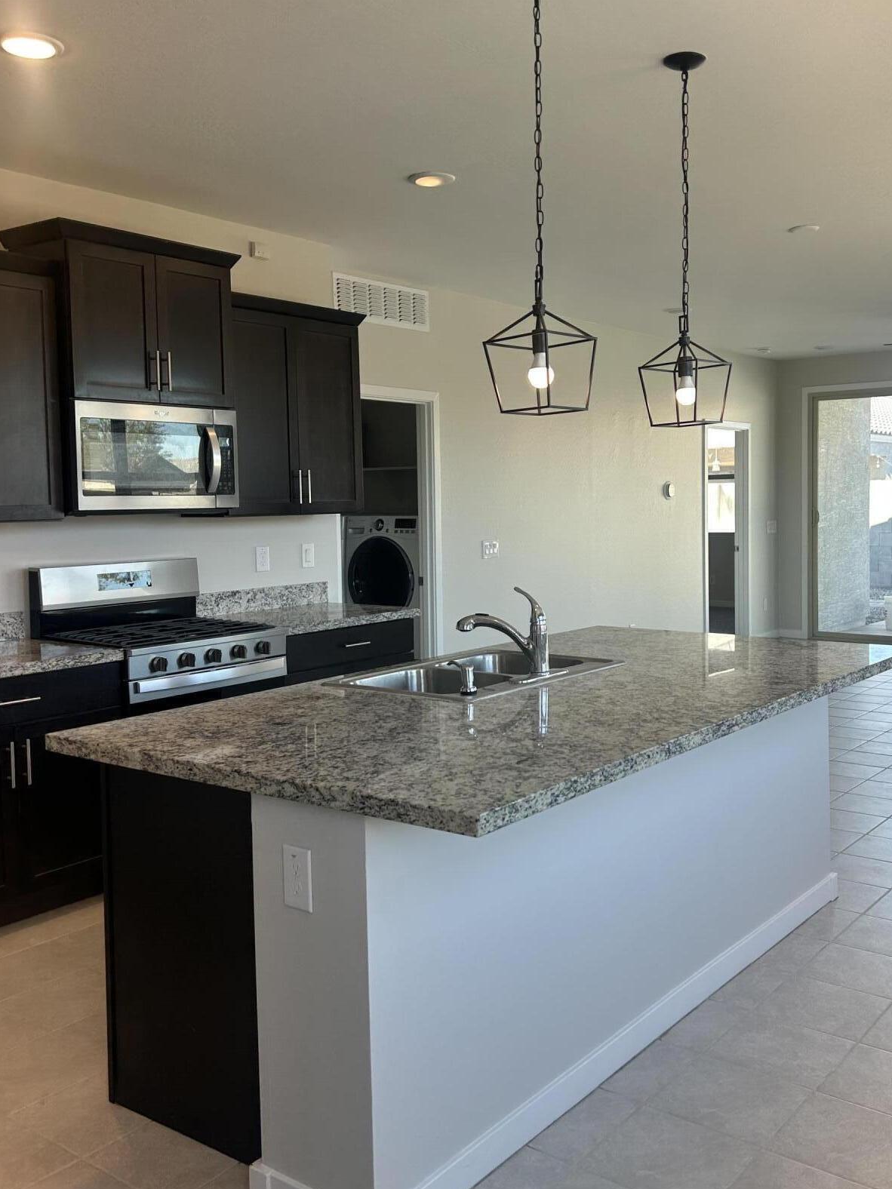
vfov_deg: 55.3
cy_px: 559
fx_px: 1134
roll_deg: +0.7
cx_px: 503
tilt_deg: -4.4
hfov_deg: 42.9
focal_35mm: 33
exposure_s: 1/159
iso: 40
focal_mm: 5.7
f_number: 1.5
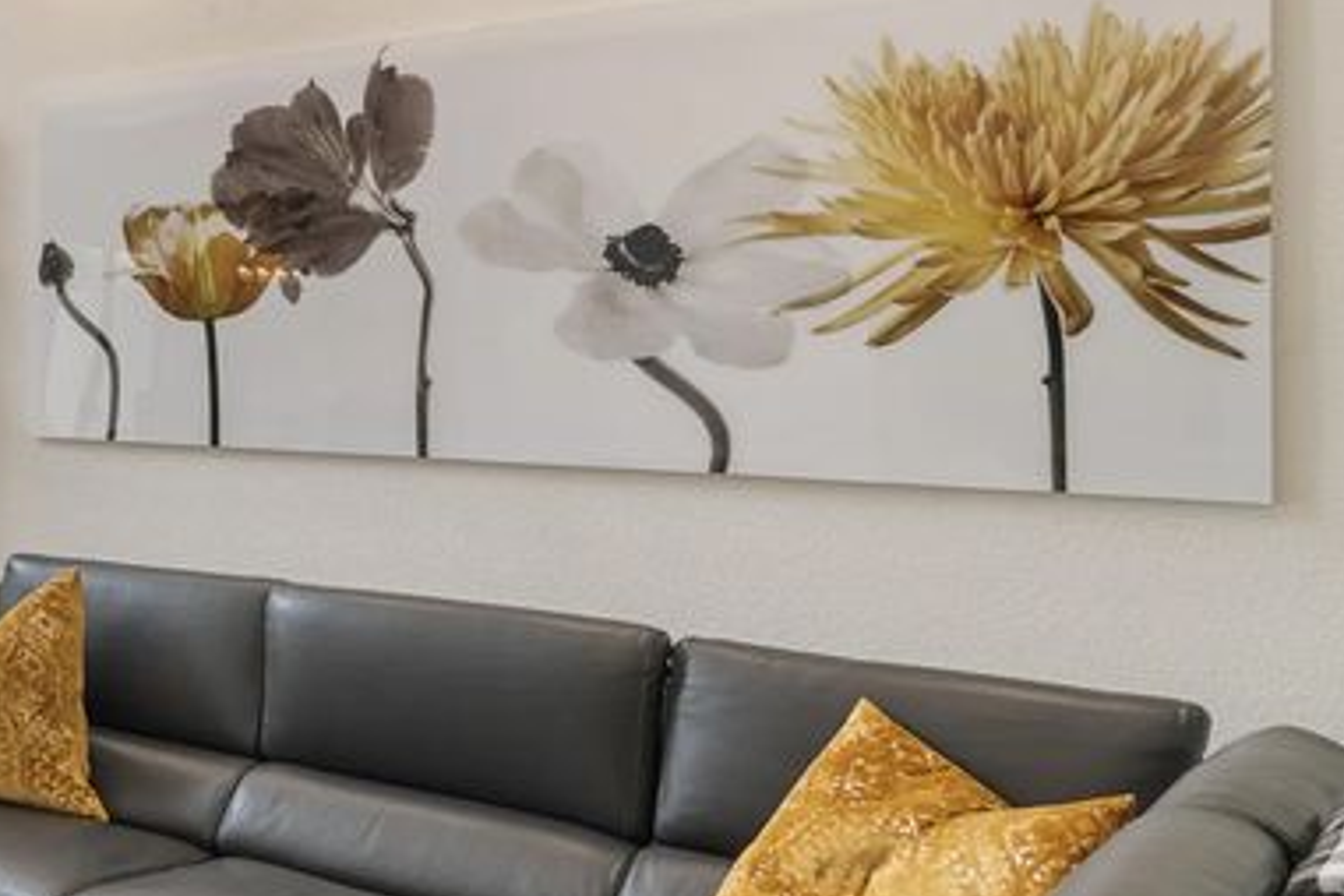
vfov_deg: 31.0
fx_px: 1605
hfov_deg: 35.7
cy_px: 319
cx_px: -265
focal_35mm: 43
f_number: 10
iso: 200
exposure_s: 1/25
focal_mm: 16
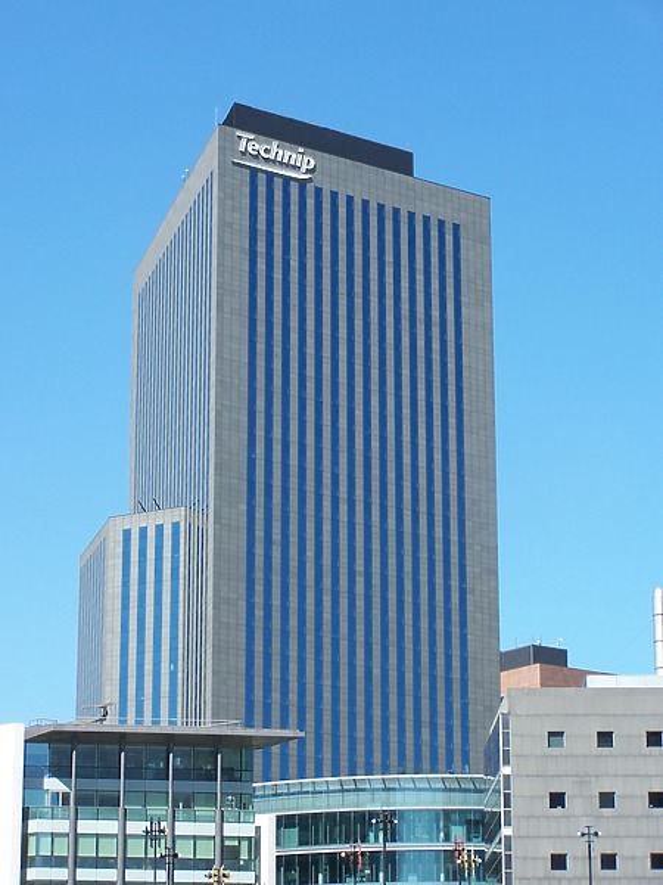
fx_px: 2401
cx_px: 332
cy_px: 442
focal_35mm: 94
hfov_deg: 15.7
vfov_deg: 20.9
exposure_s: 1/750
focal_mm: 15.6
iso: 80
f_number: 3.2
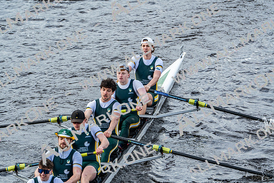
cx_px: 137
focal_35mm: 500
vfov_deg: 2.8
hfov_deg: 4.1
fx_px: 3806
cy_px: 92
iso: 800
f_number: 6.3
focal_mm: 500
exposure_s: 1/1250
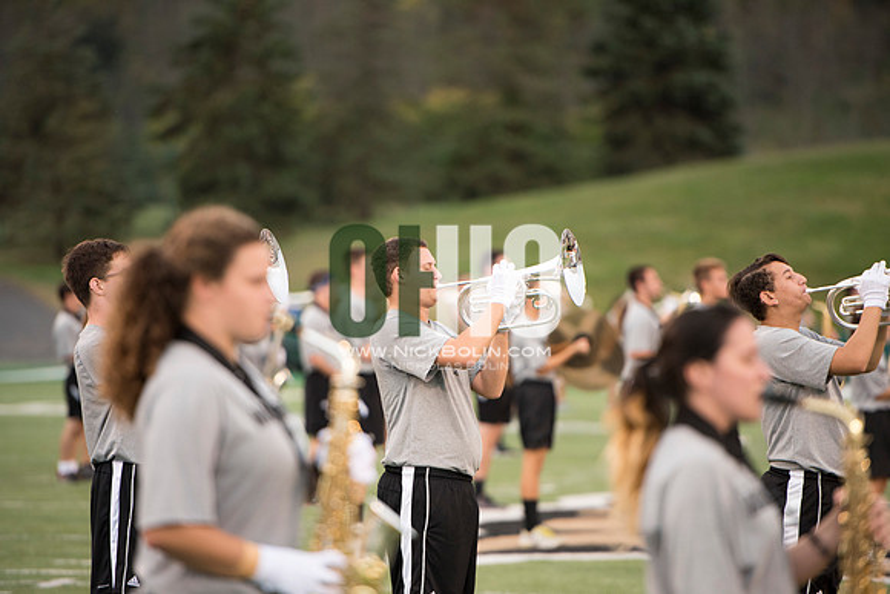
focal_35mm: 200
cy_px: 297
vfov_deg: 6.9
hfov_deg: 10.3
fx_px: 4945
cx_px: 445
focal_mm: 200
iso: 1000
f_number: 2.8
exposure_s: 1/1250
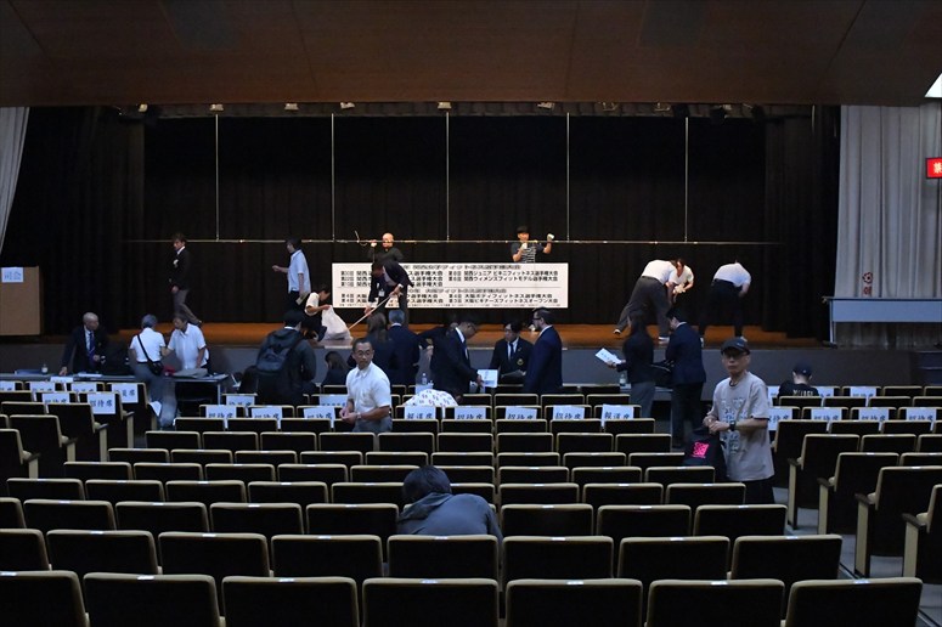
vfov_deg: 31.9
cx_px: 471
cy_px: 314
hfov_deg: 46.4
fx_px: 1098
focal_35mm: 42
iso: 16000
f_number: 5.6
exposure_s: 1/400
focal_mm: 28
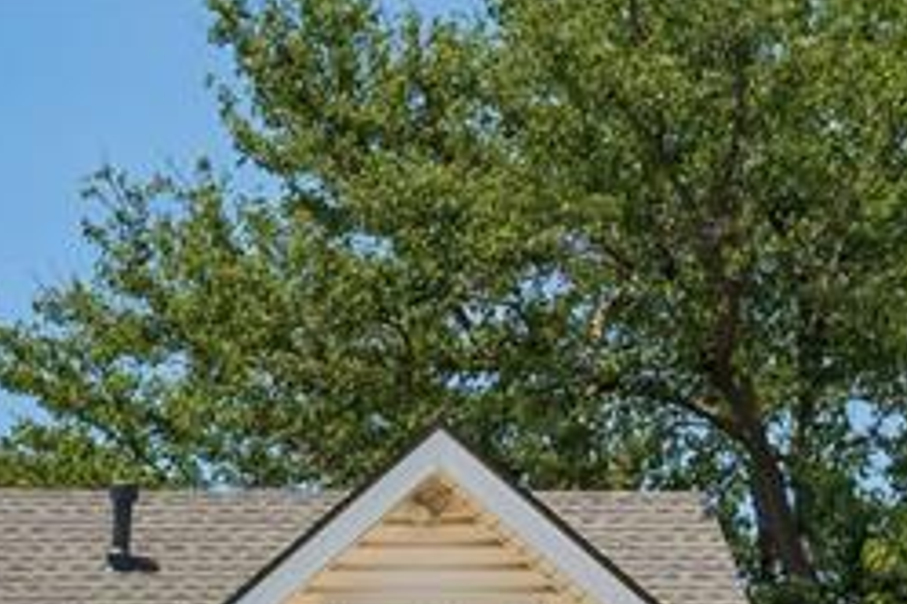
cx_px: -144
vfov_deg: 8.9
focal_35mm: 144
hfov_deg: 13.9
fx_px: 3628
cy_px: 1230
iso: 200
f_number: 8
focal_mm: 35
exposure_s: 1/1000
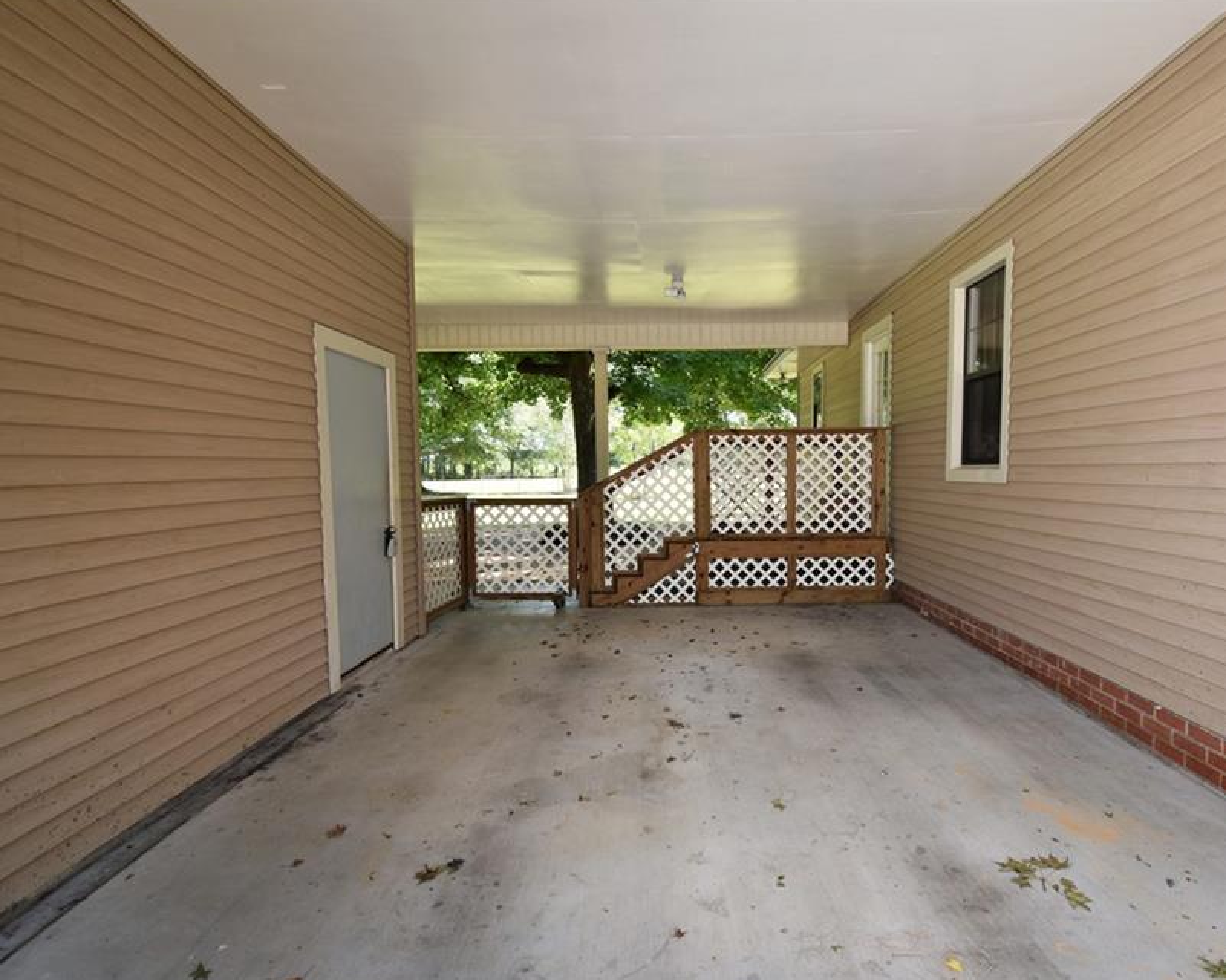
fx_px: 653
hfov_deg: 86.2
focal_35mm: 18
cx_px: 661
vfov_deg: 73.7
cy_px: 513
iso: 250
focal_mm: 10
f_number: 5.6
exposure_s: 1/125
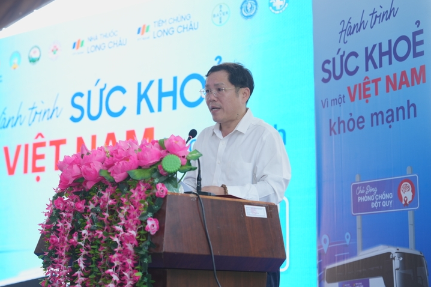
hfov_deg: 26.0
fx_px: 933
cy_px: 140
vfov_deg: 17.5
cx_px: 191
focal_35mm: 78
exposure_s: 1/160
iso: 400
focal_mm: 70
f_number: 2.8
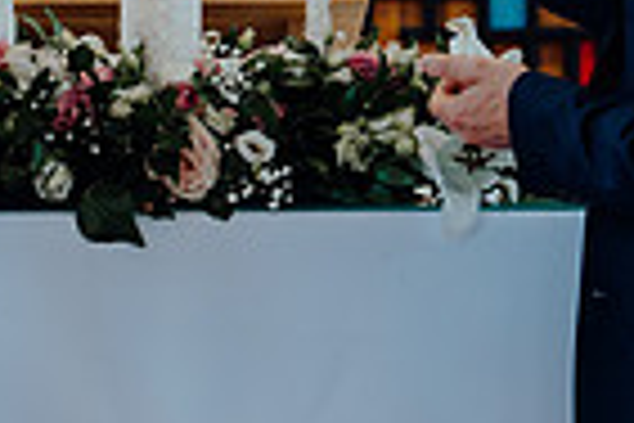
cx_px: 198
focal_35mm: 206
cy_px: 7
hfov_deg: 10.0
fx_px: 3628
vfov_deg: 6.6
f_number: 2.8
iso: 640
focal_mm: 50
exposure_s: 1/200
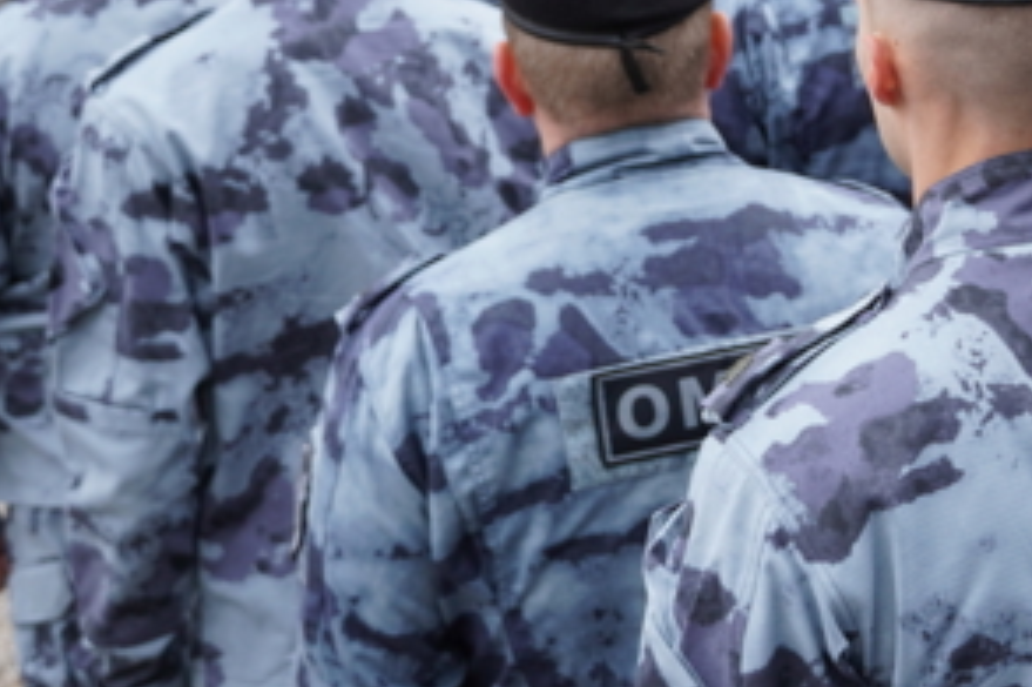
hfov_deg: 17.8
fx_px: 3188
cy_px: 0
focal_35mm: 111
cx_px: 1131
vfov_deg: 12.2
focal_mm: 29
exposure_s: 1/160
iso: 160
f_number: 4.5
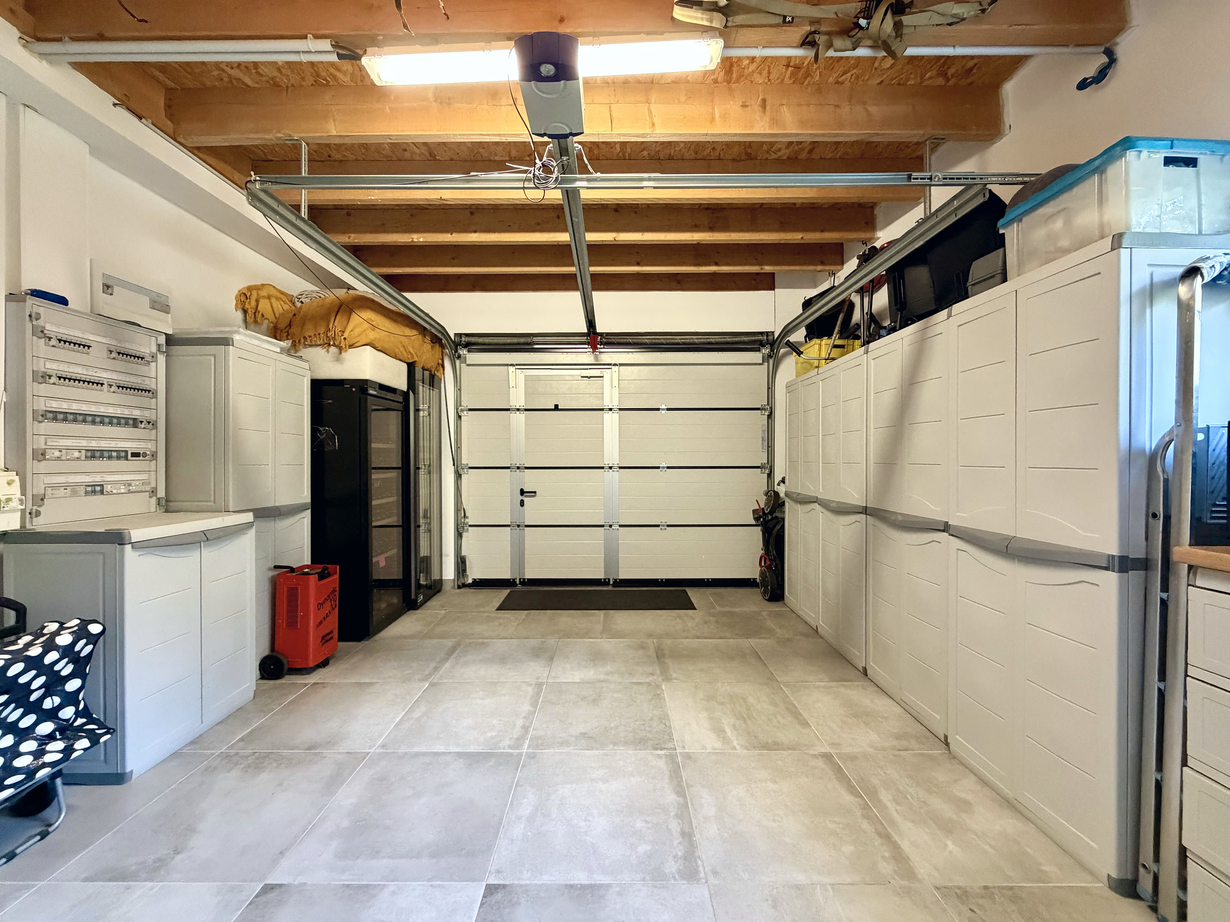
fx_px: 497
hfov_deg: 102.1
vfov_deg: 85.7
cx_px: 615
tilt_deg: -0.1
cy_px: 461
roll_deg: +0.1
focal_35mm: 14
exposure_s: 1/50
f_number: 2.2
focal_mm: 2.22
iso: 500
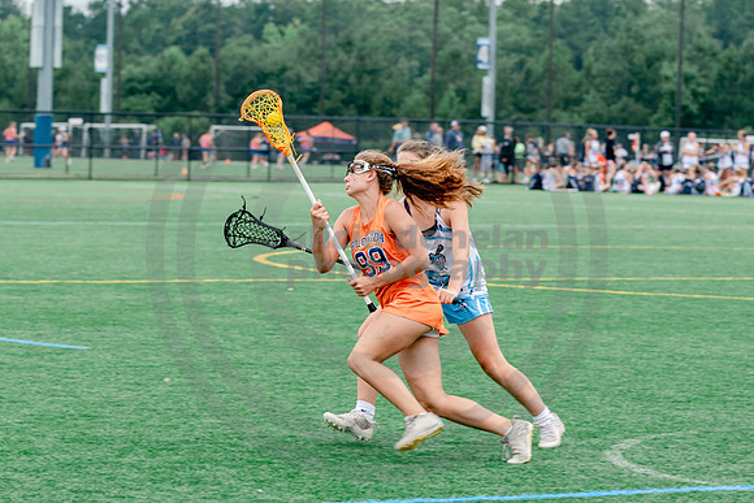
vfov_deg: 7.5
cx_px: 351
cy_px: 327
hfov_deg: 11.3
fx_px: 3821
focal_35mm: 182
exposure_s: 1/320
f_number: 4.5
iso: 250
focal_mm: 95
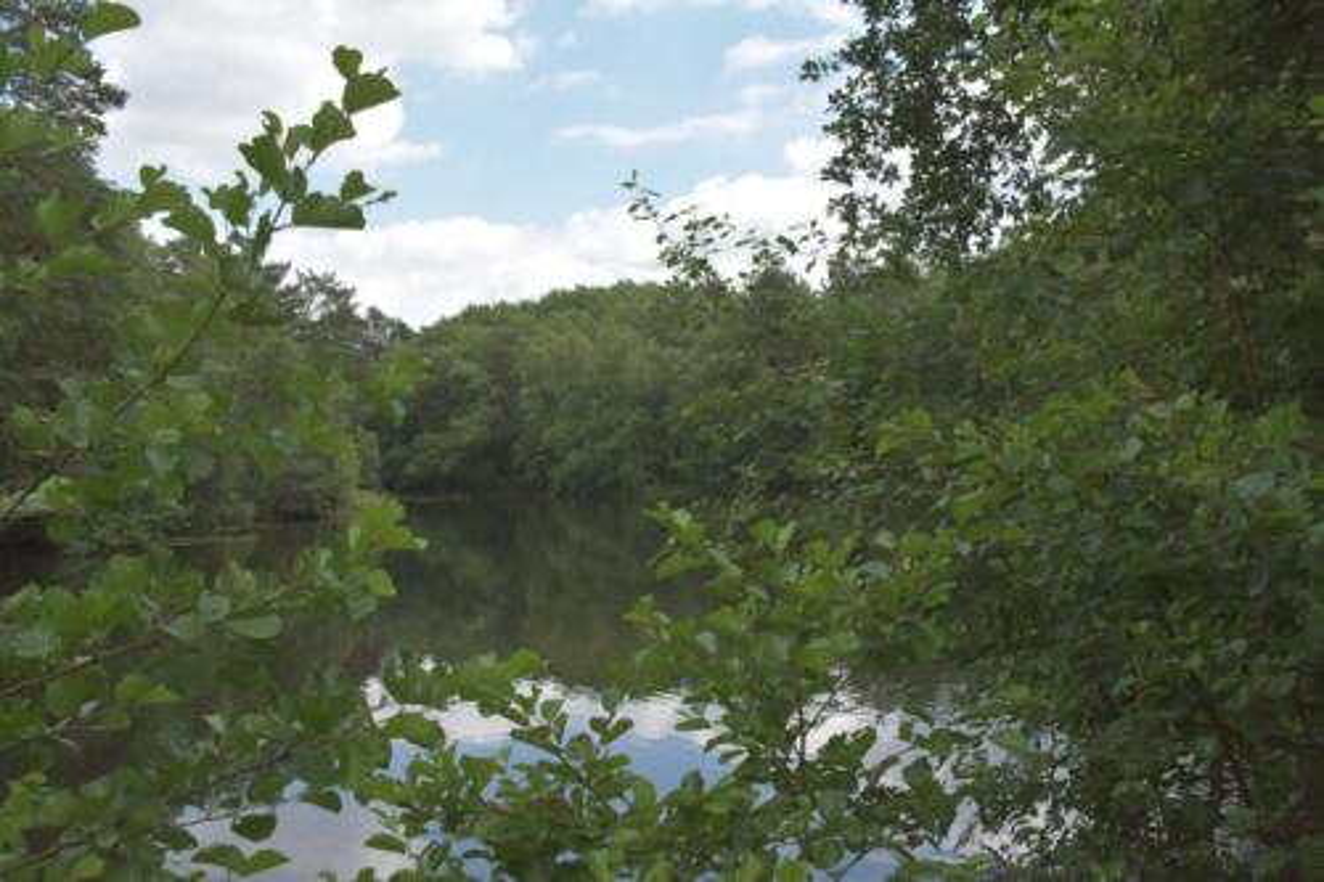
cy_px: 441
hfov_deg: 57.2
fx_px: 1213
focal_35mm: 33
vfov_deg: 39.9
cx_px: 662
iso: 1600
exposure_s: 1/2000
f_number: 7.1
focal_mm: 22
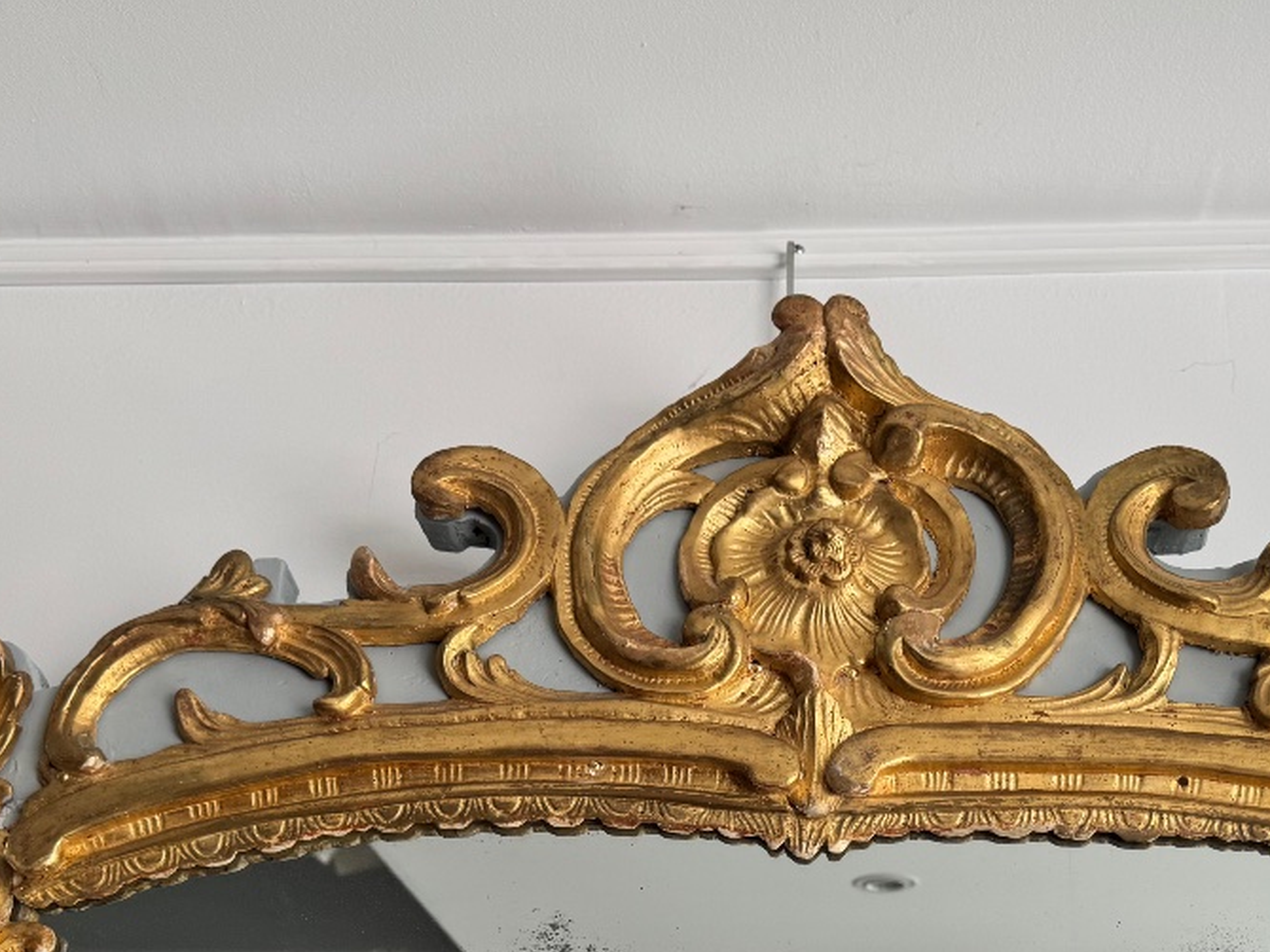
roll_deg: -1.1
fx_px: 1577
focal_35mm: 43
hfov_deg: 43.5
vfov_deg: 32.3
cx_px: 790
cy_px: 806
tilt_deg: +25.7
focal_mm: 6.76
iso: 50
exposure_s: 1/138
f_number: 1.78
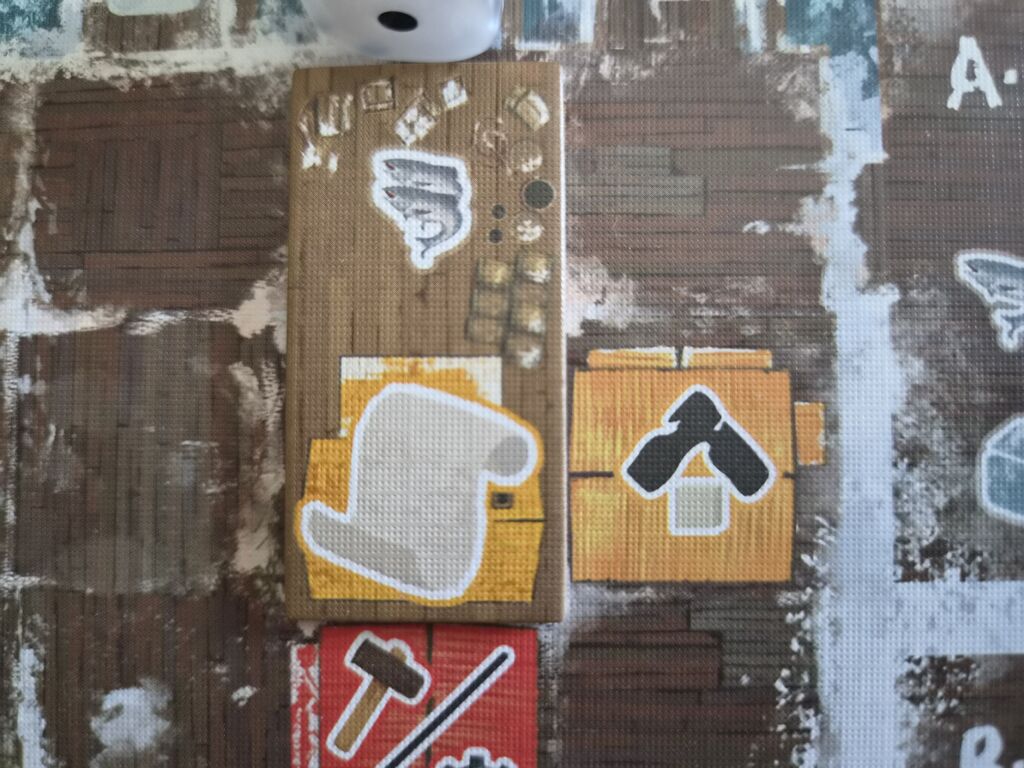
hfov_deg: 73.9
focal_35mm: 23
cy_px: 384
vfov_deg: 58.9
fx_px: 680
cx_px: 512
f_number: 1.8
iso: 1250
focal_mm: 5.4
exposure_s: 1/100
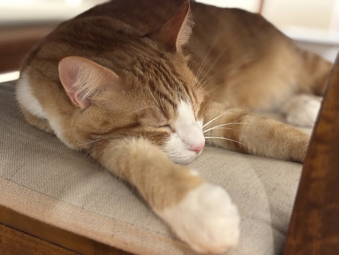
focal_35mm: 52
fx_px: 509
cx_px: 170
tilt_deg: -15.6
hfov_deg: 36.8
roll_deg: -5.5
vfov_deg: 28.0
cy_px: 128
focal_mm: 5.96
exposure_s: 1/30
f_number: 1.6
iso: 320
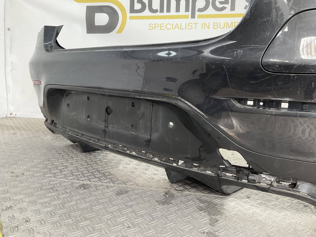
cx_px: 158
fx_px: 265
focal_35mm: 29
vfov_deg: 48.2
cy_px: 118
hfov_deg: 61.7
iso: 32
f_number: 1.8
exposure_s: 1/120
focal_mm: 3
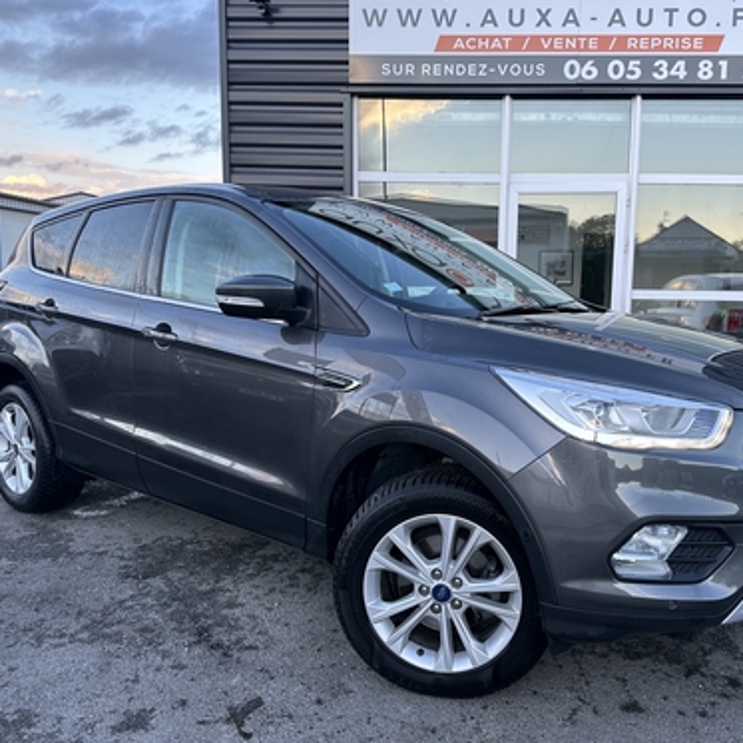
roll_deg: -0.6
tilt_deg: -7.4
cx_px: 442
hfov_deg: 55.3
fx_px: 704
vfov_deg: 55.6
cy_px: 368
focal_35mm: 29
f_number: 1.78
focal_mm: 6.86
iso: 64
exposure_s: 1/140
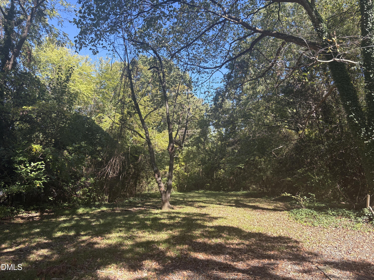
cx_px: 187
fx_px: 281
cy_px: 140
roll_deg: -1.3
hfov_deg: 67.3
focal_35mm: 26
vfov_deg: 53.1
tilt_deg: +6.9
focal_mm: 5.96
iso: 50
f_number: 1.6
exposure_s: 1/535
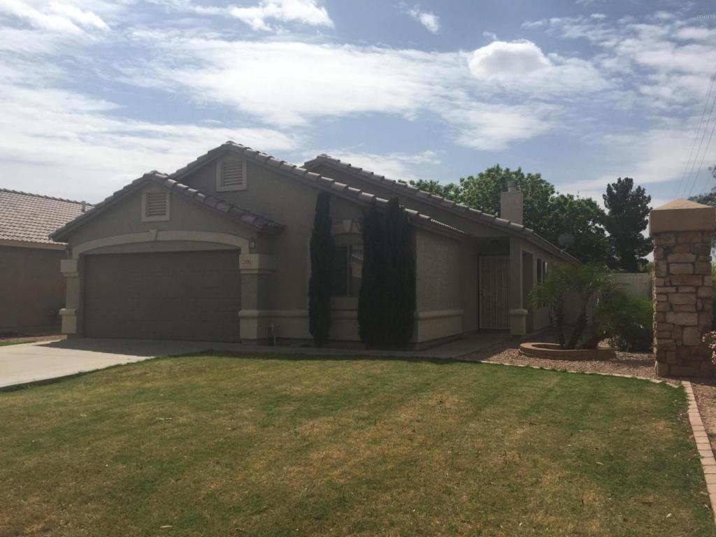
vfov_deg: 48.2
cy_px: 268
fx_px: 600
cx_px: 358
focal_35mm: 29
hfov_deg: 61.7
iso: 32
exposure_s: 1/4950
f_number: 2.2
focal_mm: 4.15
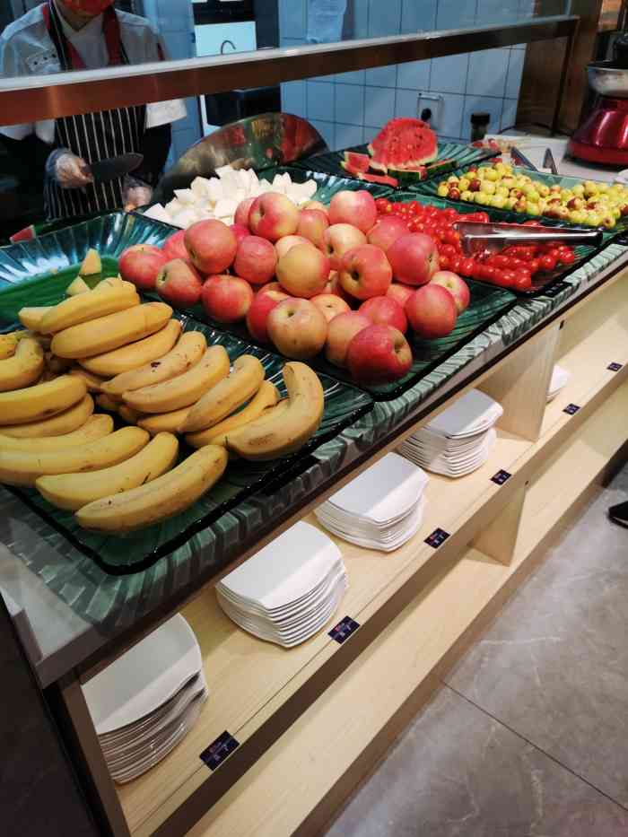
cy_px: 418
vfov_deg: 65.3
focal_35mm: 27
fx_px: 653
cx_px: 314
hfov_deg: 51.4
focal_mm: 5.58
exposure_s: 1/141
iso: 50
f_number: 1.8
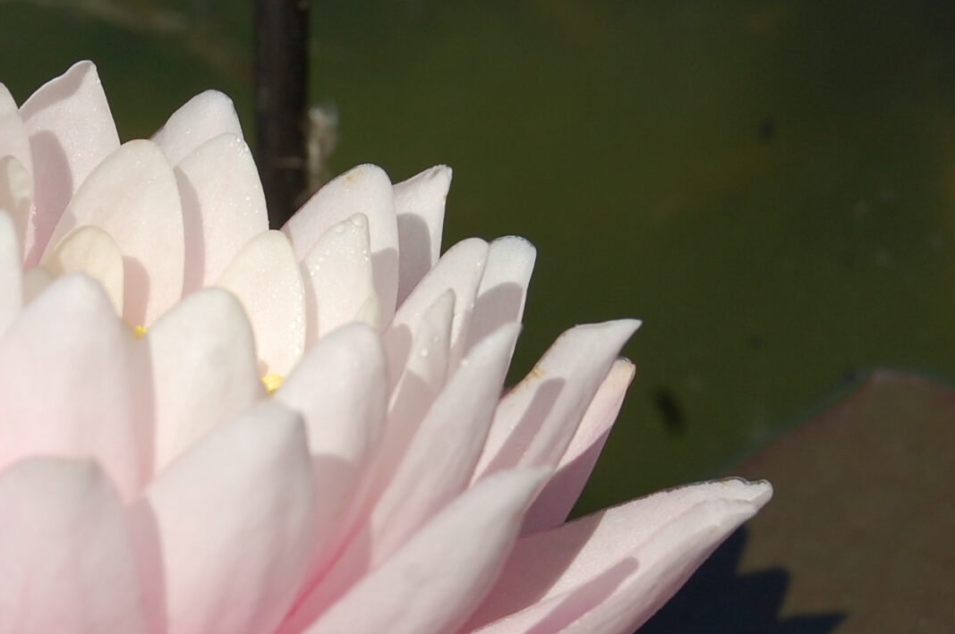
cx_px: 192
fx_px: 4770
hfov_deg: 11.4
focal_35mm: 180
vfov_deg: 7.6
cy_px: 537
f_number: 11
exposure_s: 1/500
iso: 200
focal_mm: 50
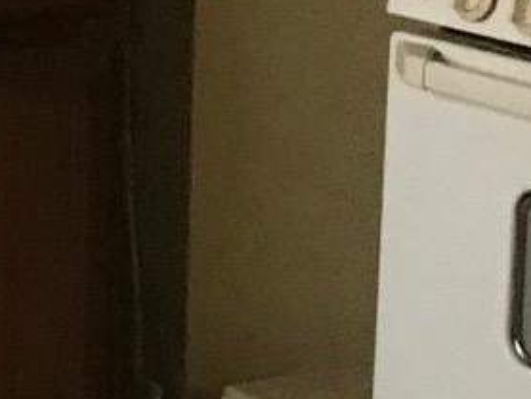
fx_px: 3117
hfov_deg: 8.7
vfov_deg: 7.3
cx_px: -818
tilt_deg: -8.1
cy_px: -46
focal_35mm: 203
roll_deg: +1.7
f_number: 1.8
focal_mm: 3.99
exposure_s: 1/12
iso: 100
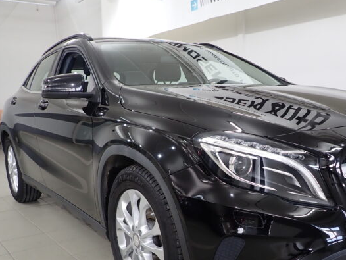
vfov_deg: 37.4
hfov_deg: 48.3
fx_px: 380
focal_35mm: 38
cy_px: 169
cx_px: 224
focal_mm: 4.5
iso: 125
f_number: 2
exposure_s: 1/60
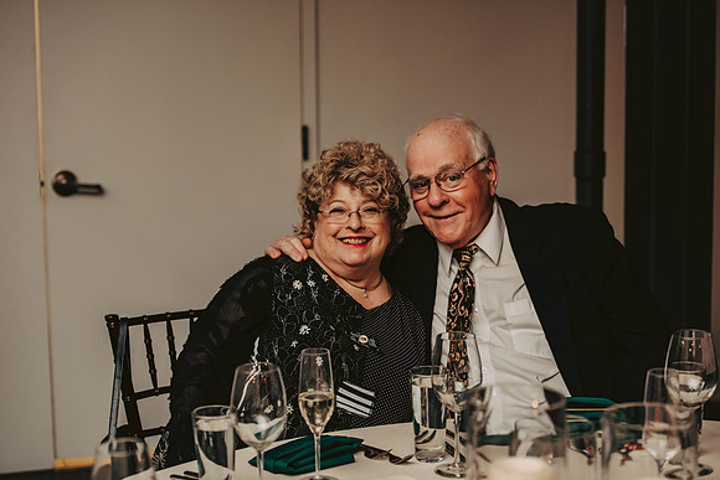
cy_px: 240
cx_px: 360
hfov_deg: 28.8
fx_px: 1400
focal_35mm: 70
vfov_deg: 19.5
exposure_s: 1/200
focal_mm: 70
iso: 2000
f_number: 3.2
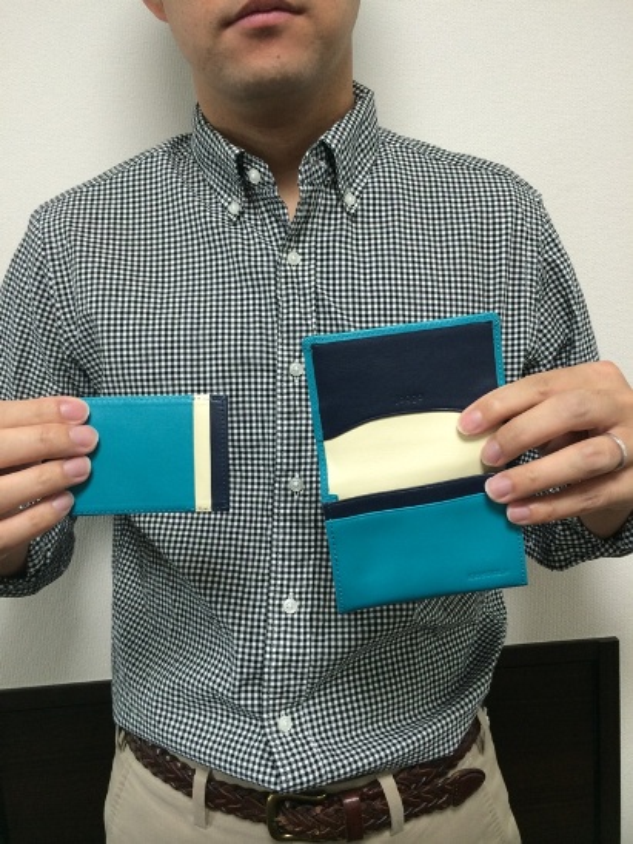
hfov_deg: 46.8
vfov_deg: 60.0
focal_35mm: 30
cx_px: 316
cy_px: 422
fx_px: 731
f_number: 2.2
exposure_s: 1/30
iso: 100
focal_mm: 4.12
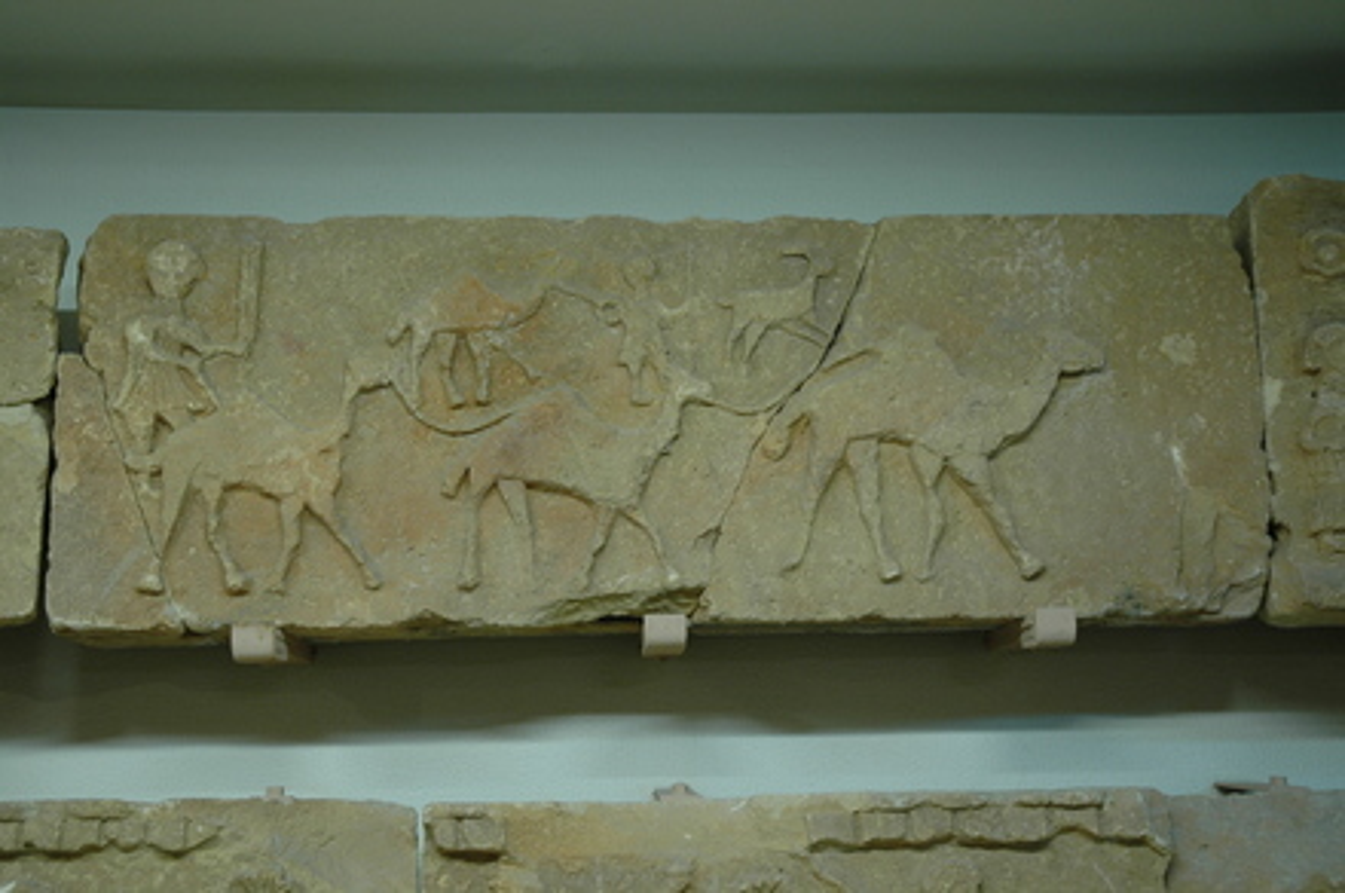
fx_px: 1735
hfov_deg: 42.4
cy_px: 446
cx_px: 672
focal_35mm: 46
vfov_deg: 28.9
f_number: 4.5
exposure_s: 1/13
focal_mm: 31
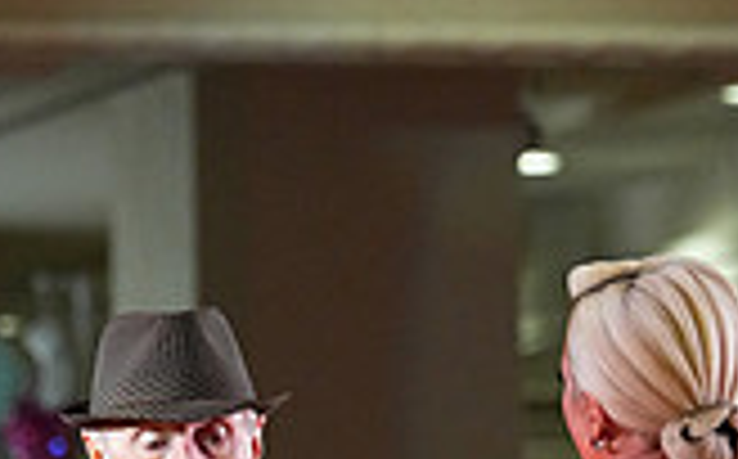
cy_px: 1012
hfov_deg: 2.9
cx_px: 304
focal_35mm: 723
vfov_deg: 1.8
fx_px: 14522
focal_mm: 200
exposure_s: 1/400
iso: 6400
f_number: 5
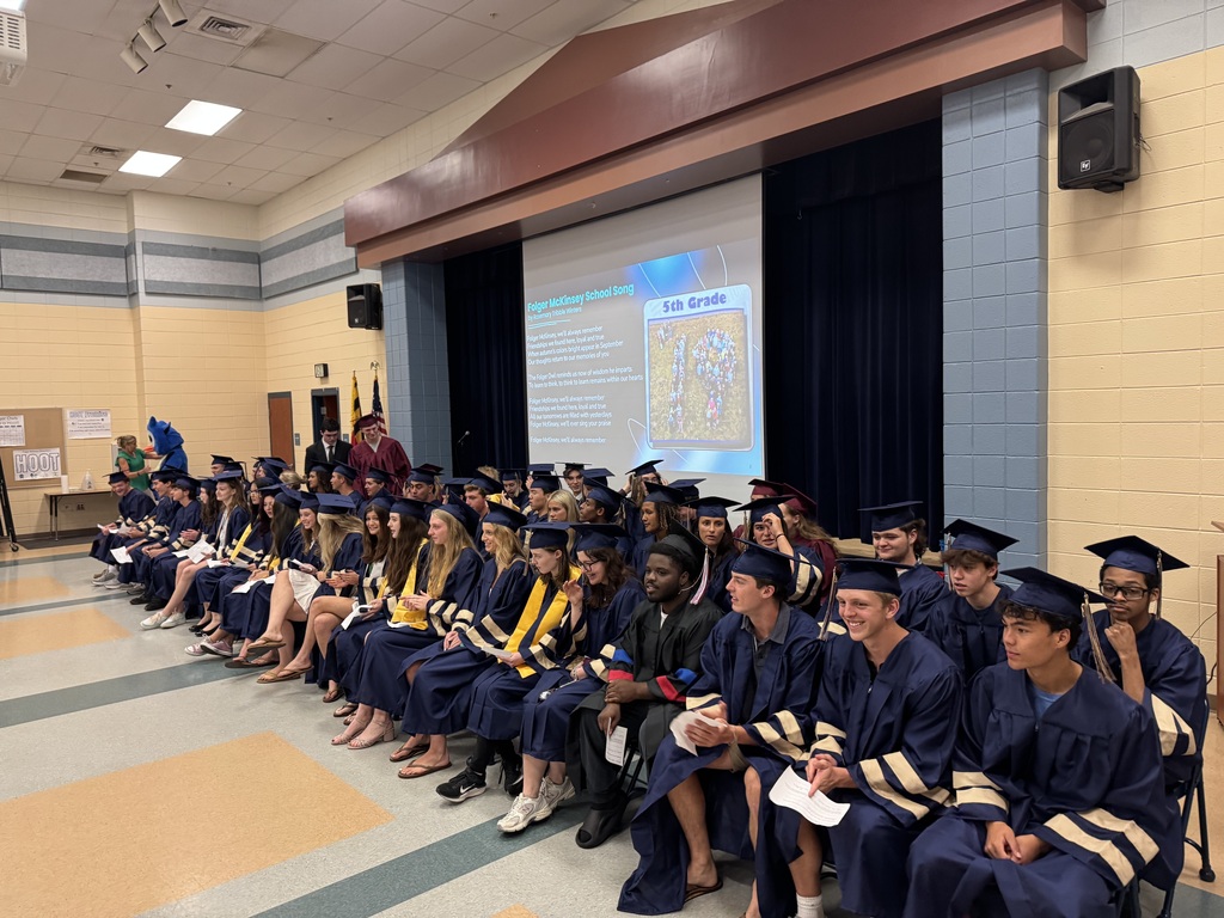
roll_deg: +2.4
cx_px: 612
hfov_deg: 71.6
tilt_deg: -2.4
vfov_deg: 56.8
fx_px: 849
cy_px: 459
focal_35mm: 24
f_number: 1.78
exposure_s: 1/60
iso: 320
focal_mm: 6.76
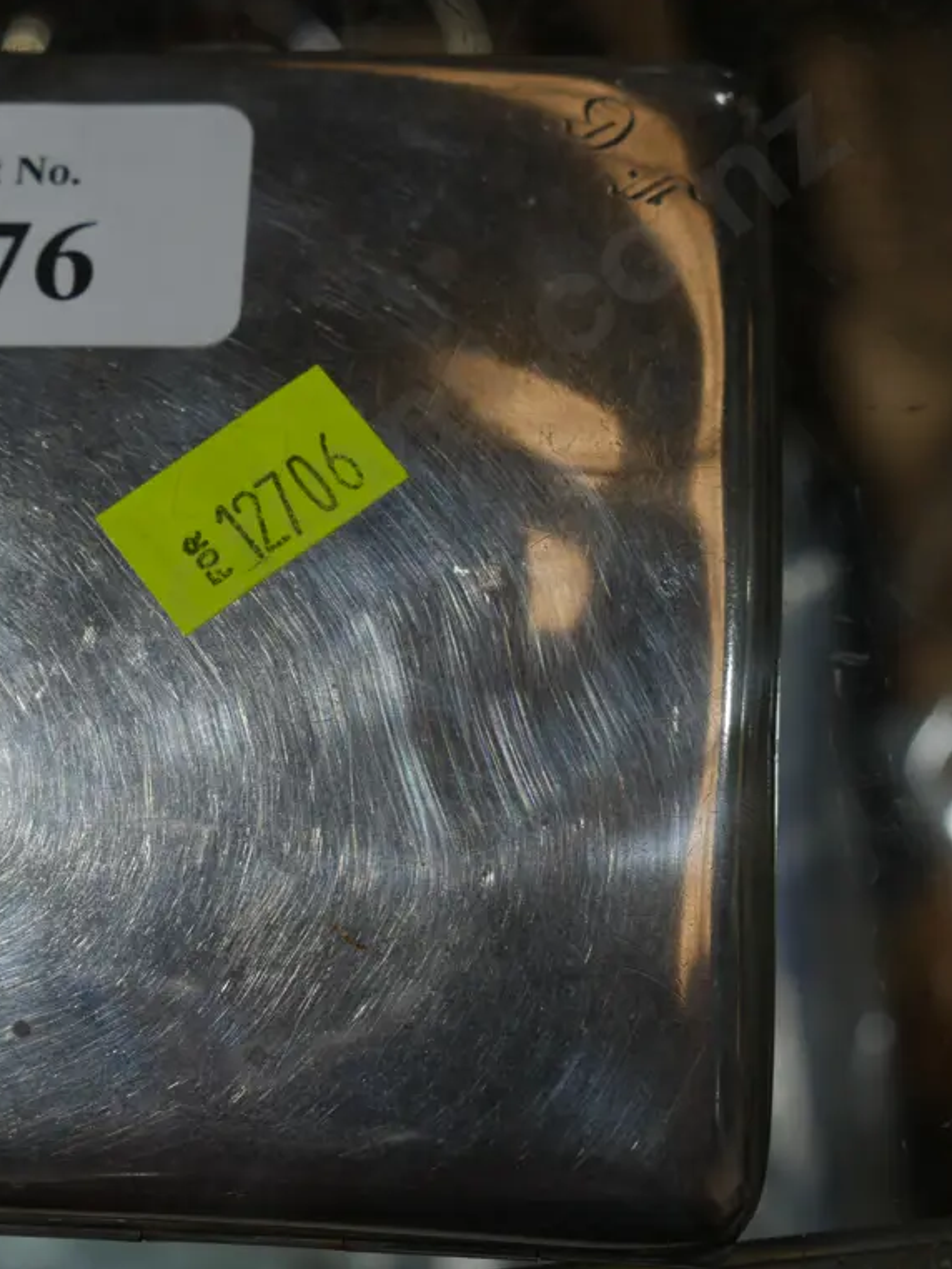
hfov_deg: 17.0
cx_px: 148
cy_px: 632
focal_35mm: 86
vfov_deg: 22.8
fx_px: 3152
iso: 200
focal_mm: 32
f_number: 6.3
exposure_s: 1/125
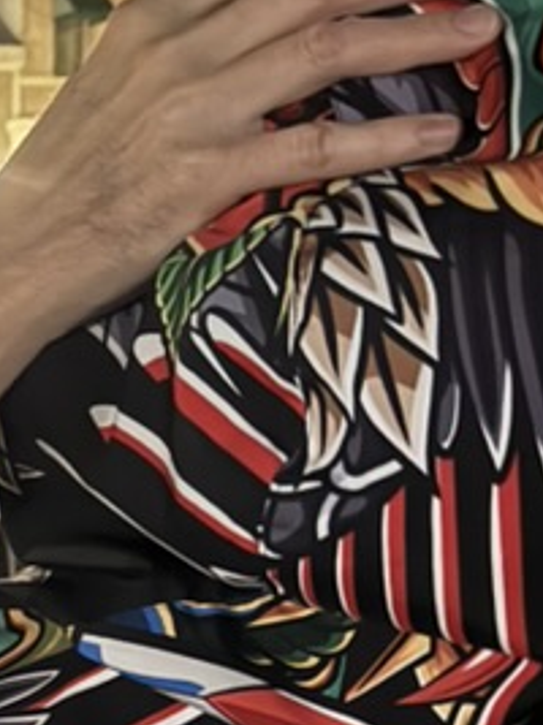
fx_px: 1926
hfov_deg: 14.5
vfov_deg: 20.9
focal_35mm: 92
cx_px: -377
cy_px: 641
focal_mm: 6.76
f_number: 1.78
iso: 2500
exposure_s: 1/15
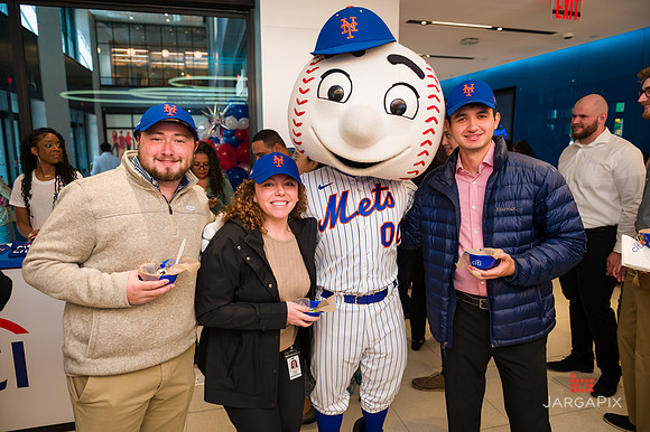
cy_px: 216
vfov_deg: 53.1
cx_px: 325
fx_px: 433
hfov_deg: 73.8
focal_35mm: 24
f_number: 4
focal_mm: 24
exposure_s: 1/200
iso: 400
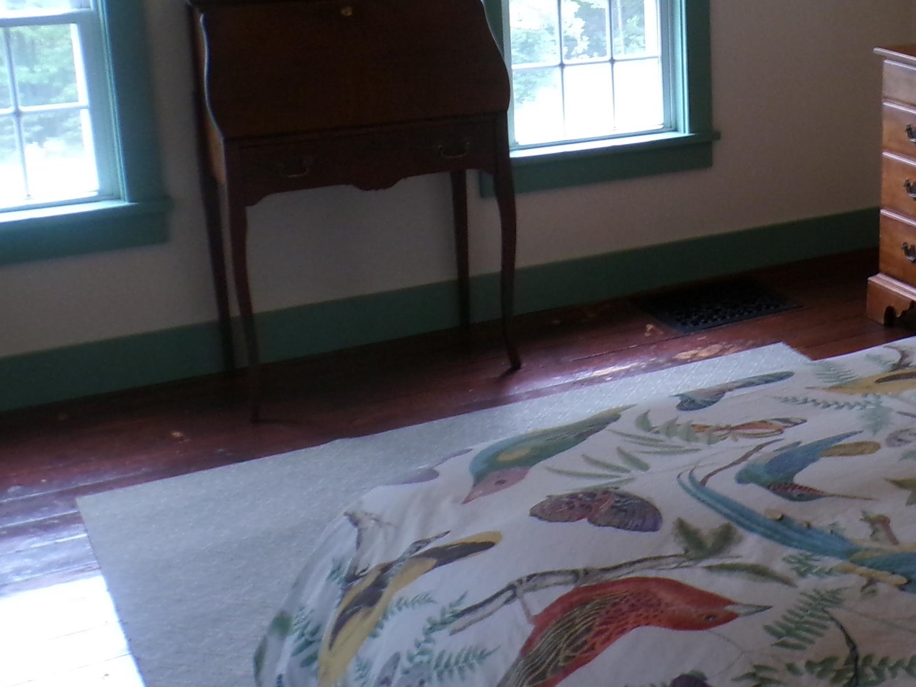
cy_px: 159
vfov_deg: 24.9
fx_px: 1535
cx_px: 930
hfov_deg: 30.7
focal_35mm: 58
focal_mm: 4.3
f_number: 3
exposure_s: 1/17
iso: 253
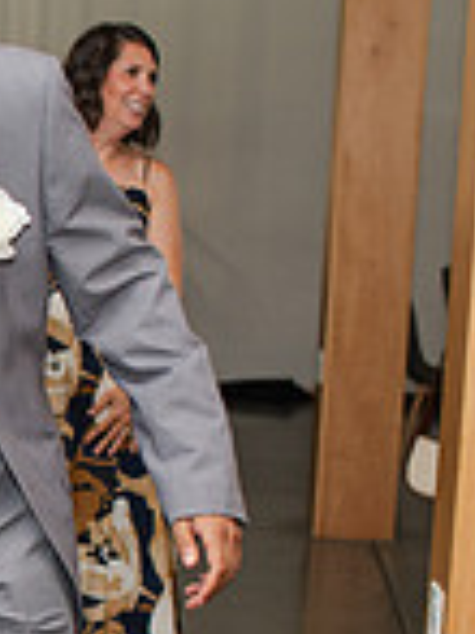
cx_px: -544
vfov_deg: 14.6
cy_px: 612
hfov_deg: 10.1
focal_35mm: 133
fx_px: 2437
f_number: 3.2
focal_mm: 35
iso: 800
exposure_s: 1/200
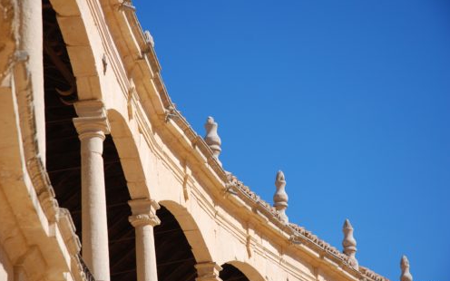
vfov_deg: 12.1
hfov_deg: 19.3
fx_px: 1325
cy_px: 149
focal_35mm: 108
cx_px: 224
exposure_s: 1/500
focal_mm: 70
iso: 125
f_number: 5.6
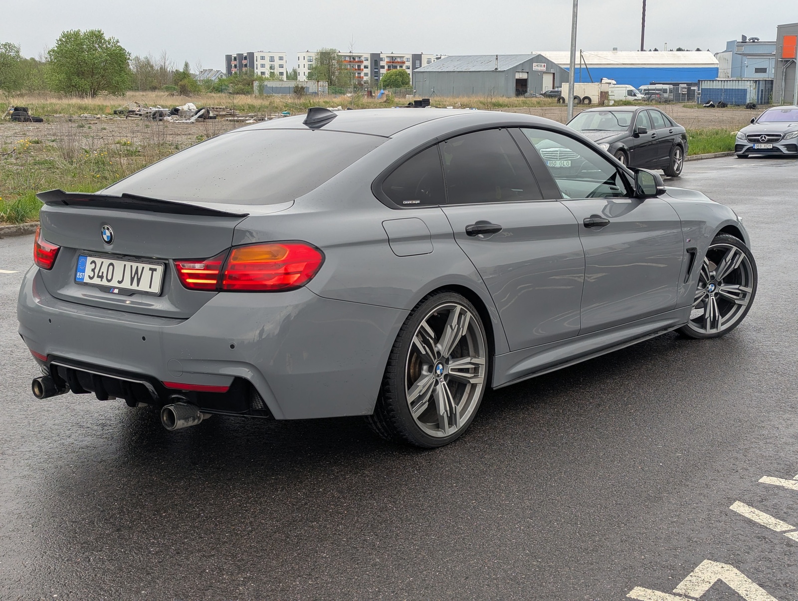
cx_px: 399
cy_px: 300
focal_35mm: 48
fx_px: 1108
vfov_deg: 30.3
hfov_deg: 39.6
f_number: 1.85
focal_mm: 6.81
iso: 45
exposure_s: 1/218
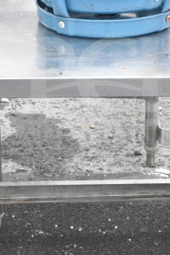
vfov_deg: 16.6
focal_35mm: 123
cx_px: 94
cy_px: 96
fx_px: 873
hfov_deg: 11.1
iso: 6400
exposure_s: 1/800
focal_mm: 31
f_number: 14
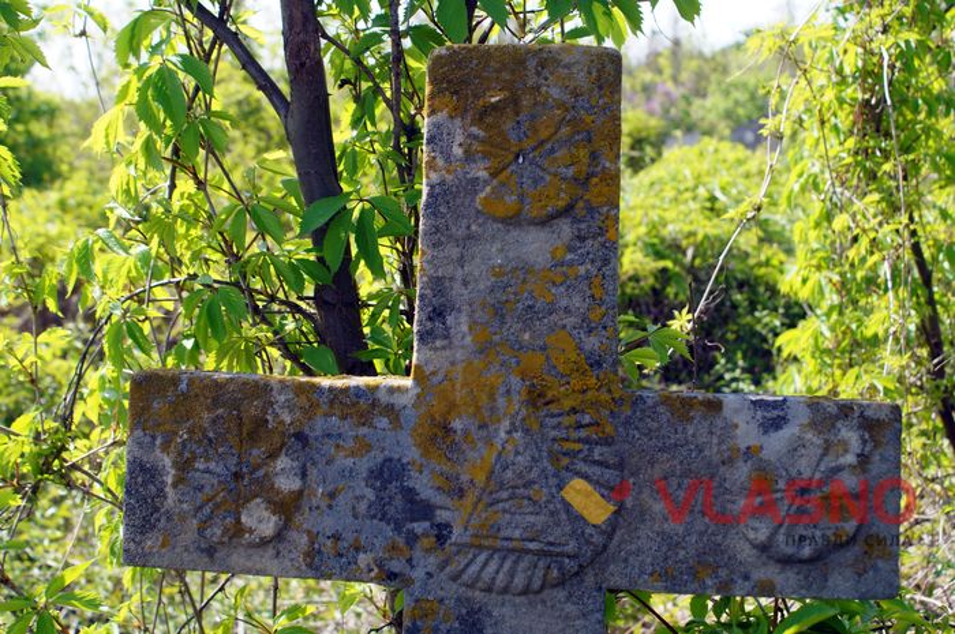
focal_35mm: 75
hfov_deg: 27.0
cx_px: 478
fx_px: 1987
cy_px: 317
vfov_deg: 18.1
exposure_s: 1/100
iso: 100
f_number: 6.3
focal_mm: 50
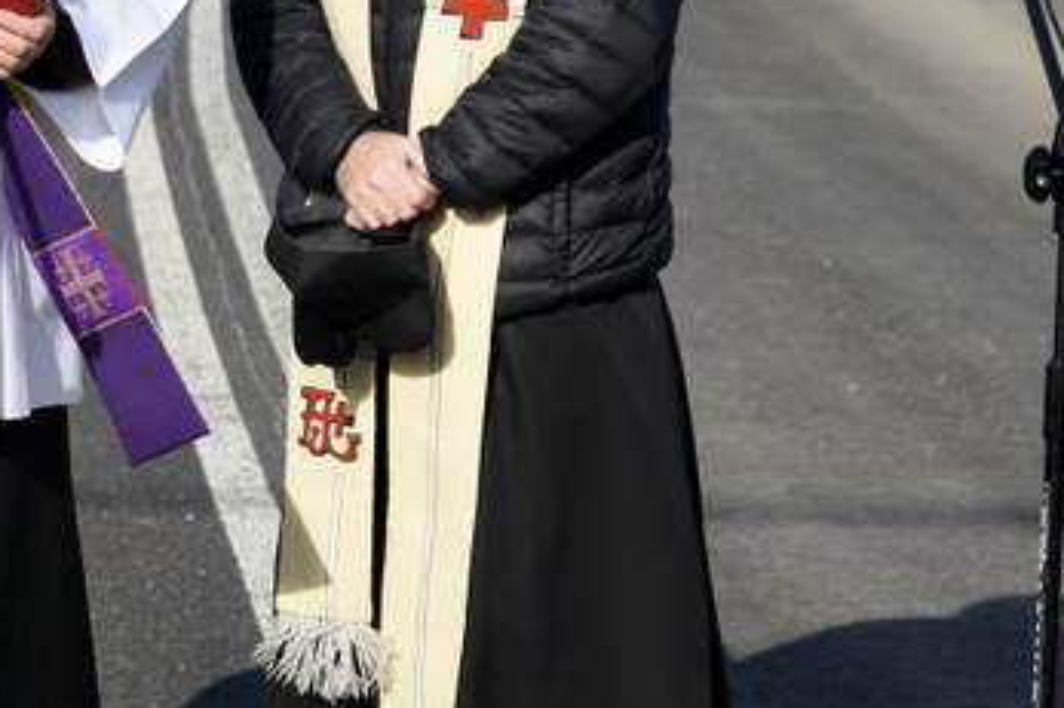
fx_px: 4904
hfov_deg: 12.2
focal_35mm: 166
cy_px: 377
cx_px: -40
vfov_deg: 8.3
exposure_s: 1/1250
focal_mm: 32
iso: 100
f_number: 3.5
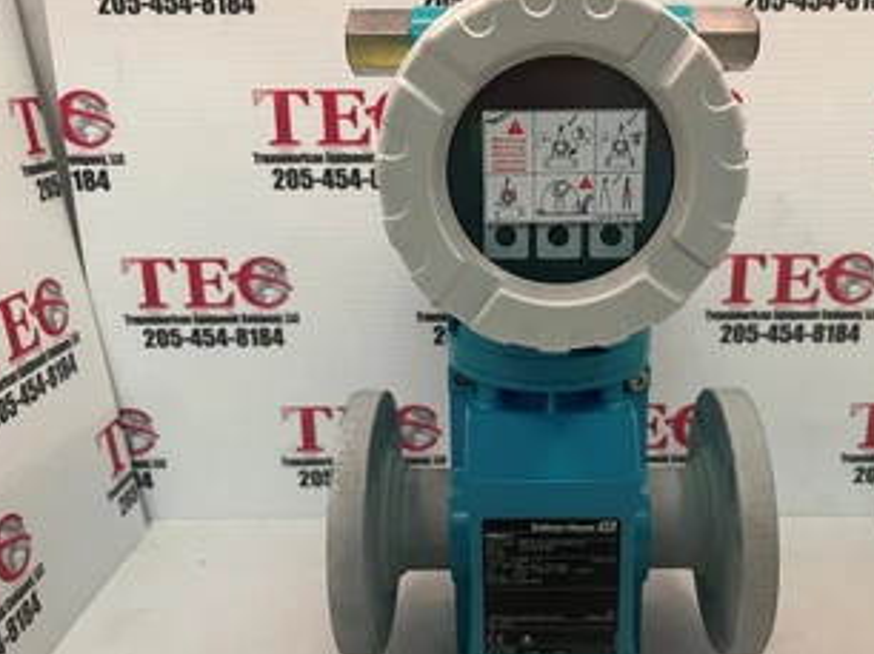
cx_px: 526
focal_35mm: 34
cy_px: 283
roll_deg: +1.5
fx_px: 858
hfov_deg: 53.6
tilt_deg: -14.8
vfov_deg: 41.7
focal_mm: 5.1
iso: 125
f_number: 1.6
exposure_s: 1/78
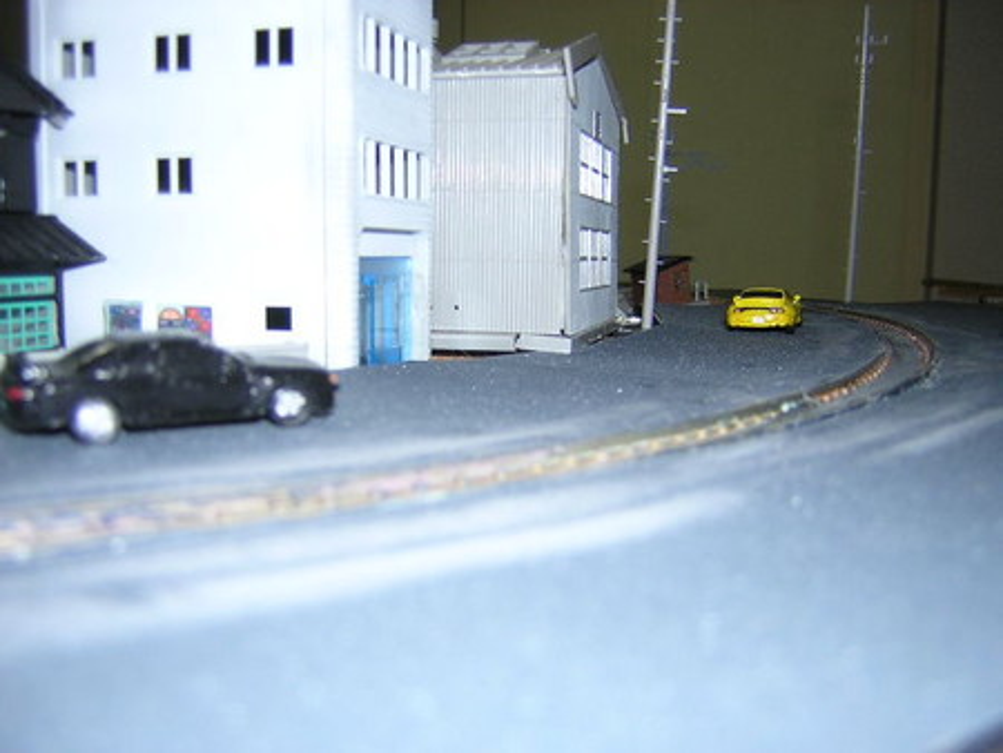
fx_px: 1044
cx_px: 502
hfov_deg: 51.3
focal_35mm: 36
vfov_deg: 39.7
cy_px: 376
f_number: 2.6
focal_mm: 4.7
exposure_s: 1/60.1
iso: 100
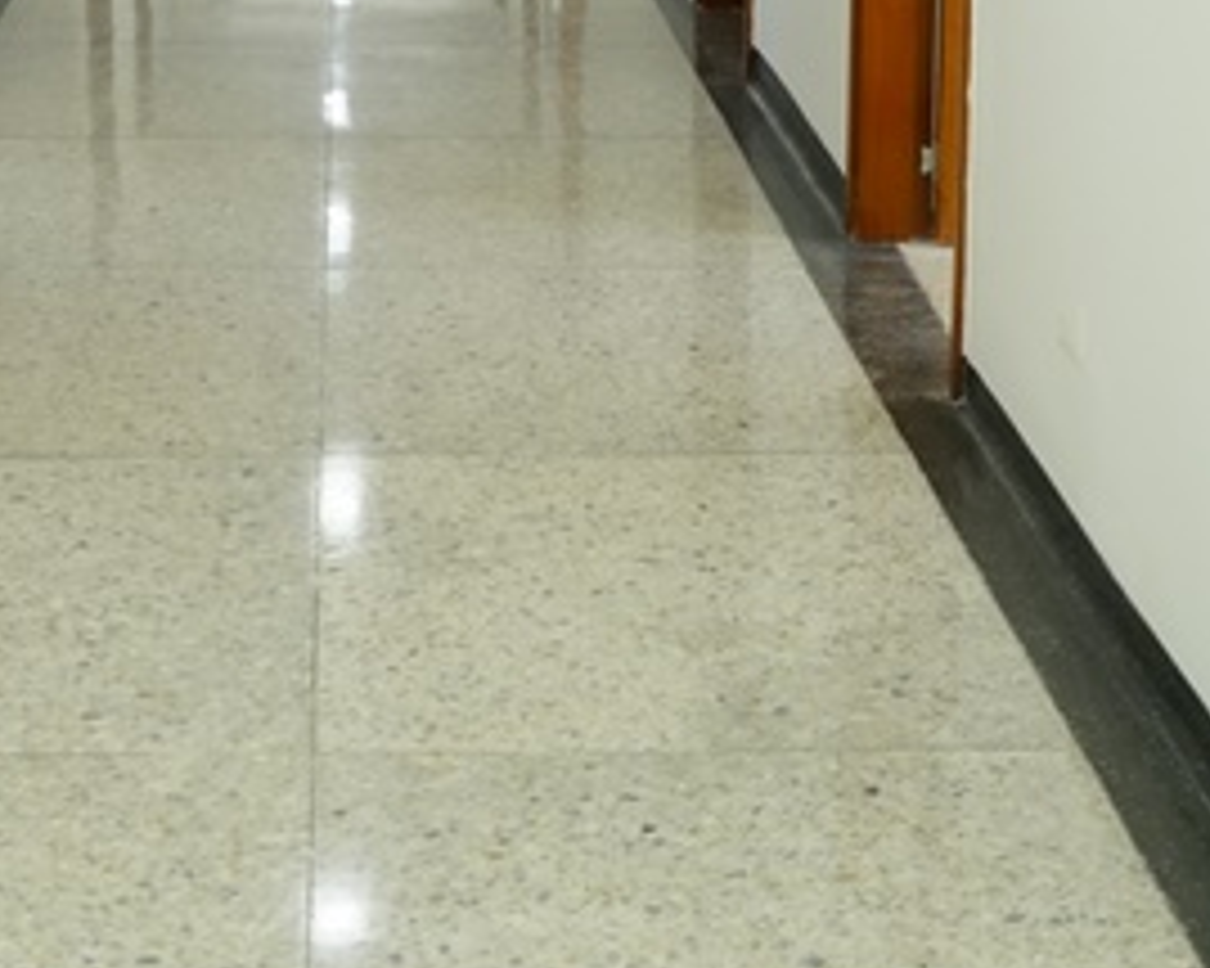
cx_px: 387
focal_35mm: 81
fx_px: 2900
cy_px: -151
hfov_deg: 23.4
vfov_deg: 18.1
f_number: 4
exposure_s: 1/500
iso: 1600
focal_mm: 29
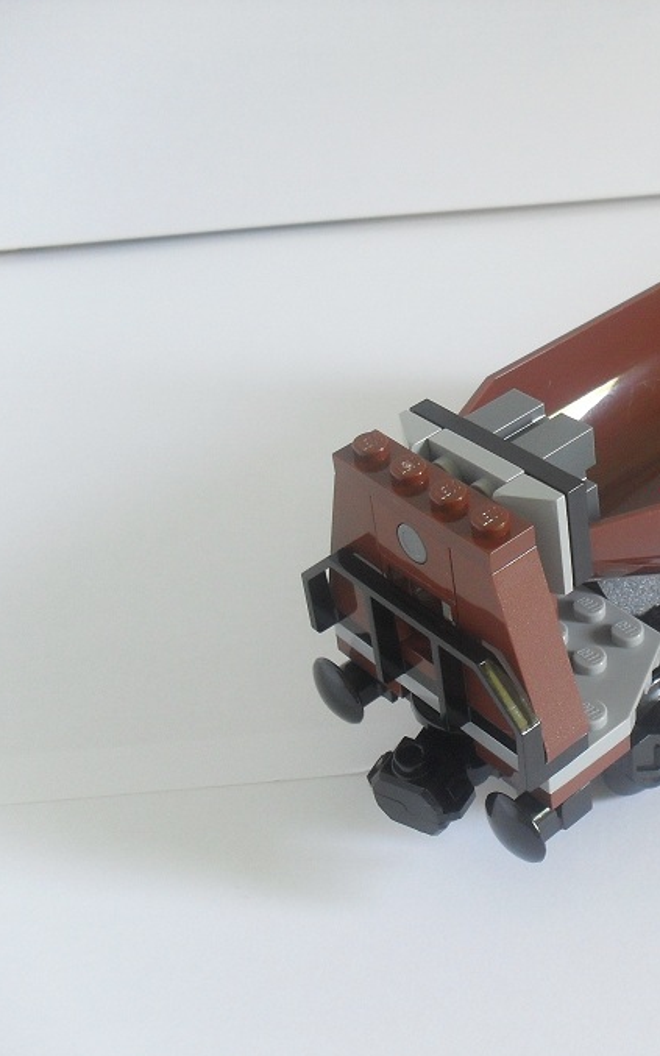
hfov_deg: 24.5
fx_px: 1439
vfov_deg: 40.3
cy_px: 532
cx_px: 682
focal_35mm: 50
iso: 200
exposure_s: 1/8
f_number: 3.2
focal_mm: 6.3
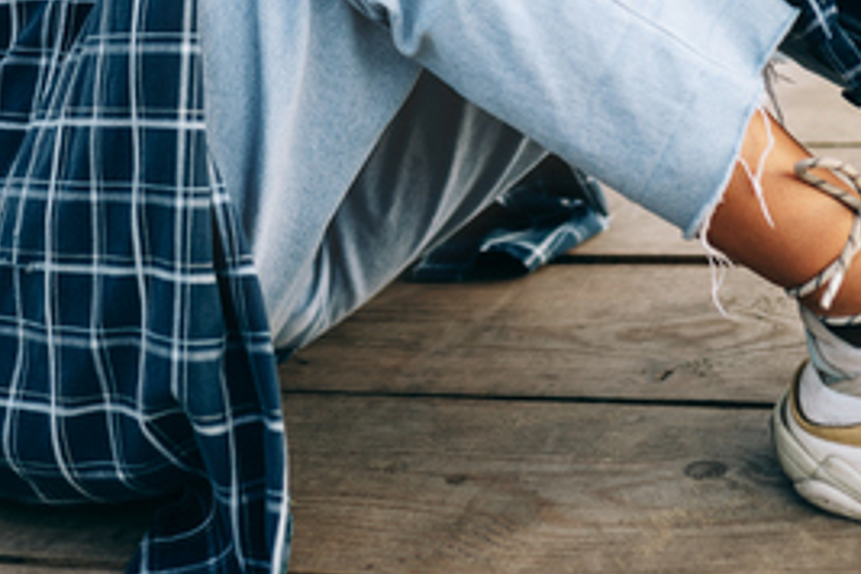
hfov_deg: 21.4
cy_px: -185
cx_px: 516
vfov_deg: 13.8
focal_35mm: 95
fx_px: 2272
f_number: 2.5
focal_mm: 35
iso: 64
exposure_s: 1/500
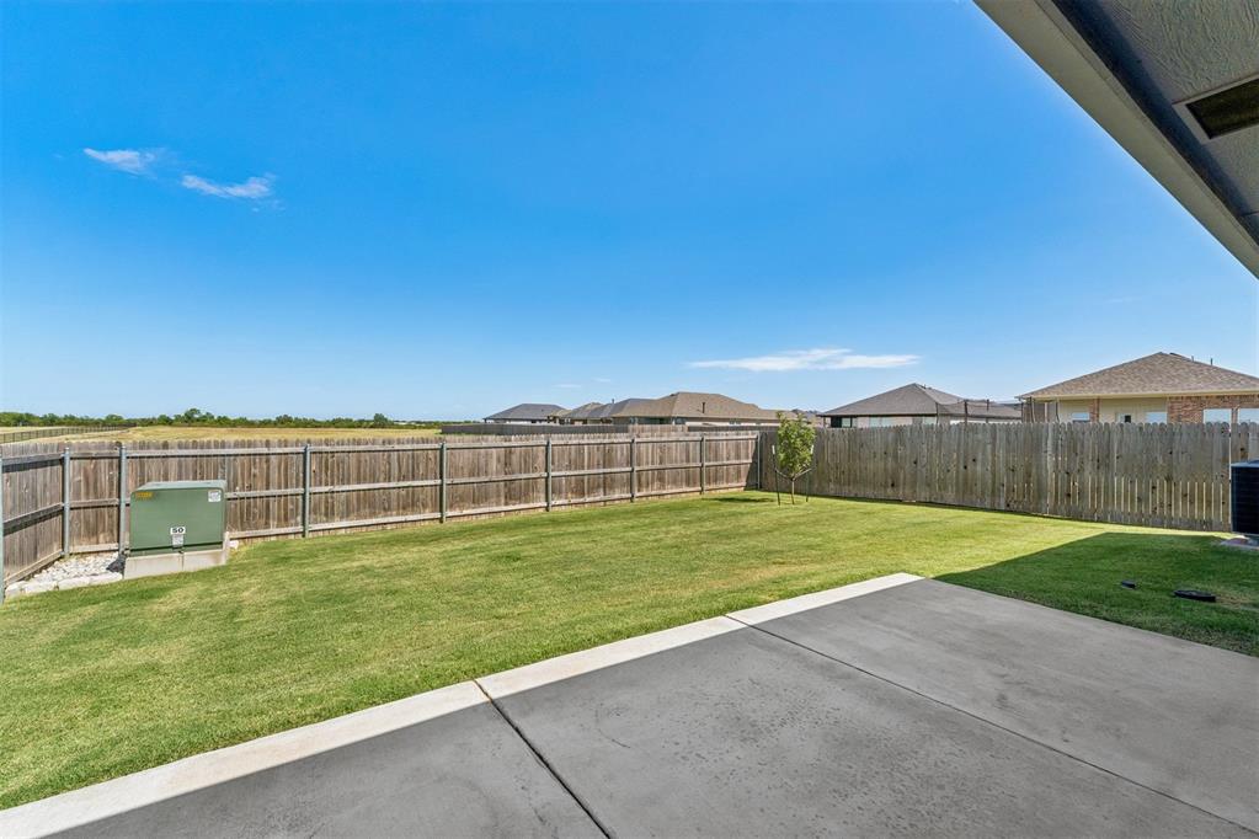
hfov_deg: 100.4
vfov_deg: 77.3
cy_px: 420
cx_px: 630
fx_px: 525
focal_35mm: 15
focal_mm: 10
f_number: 8
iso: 200
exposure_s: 1/1000
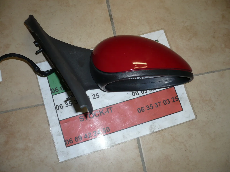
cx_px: 115
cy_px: 86
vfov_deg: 40.7
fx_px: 233
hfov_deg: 52.6
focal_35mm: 35
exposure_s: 1/30
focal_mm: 5.8
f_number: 2.8
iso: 100
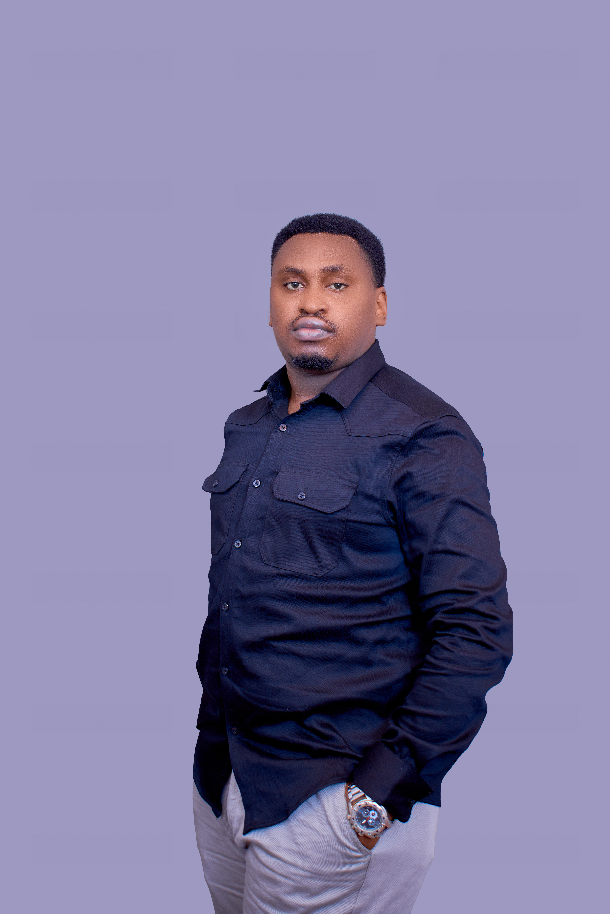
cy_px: 457
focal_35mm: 46
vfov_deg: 42.7
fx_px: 1169
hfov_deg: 29.2
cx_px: 305
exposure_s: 1/100
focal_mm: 31
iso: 160
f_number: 4.2
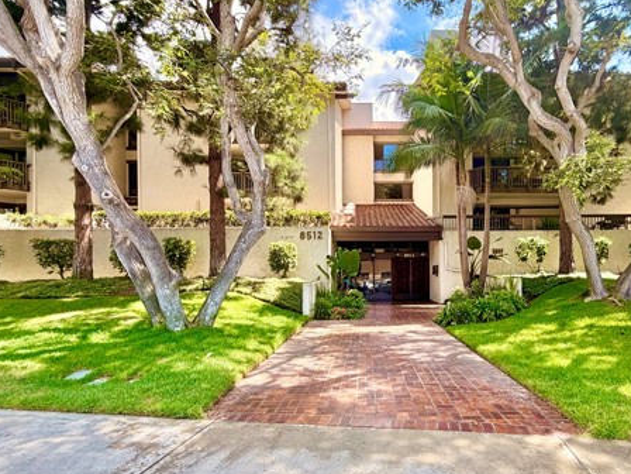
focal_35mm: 20
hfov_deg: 80.9
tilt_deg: +1.6
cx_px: 376
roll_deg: +0.3
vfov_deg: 65.5
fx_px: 365
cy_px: 276
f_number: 2.2
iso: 50
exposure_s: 1/365
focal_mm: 2.22
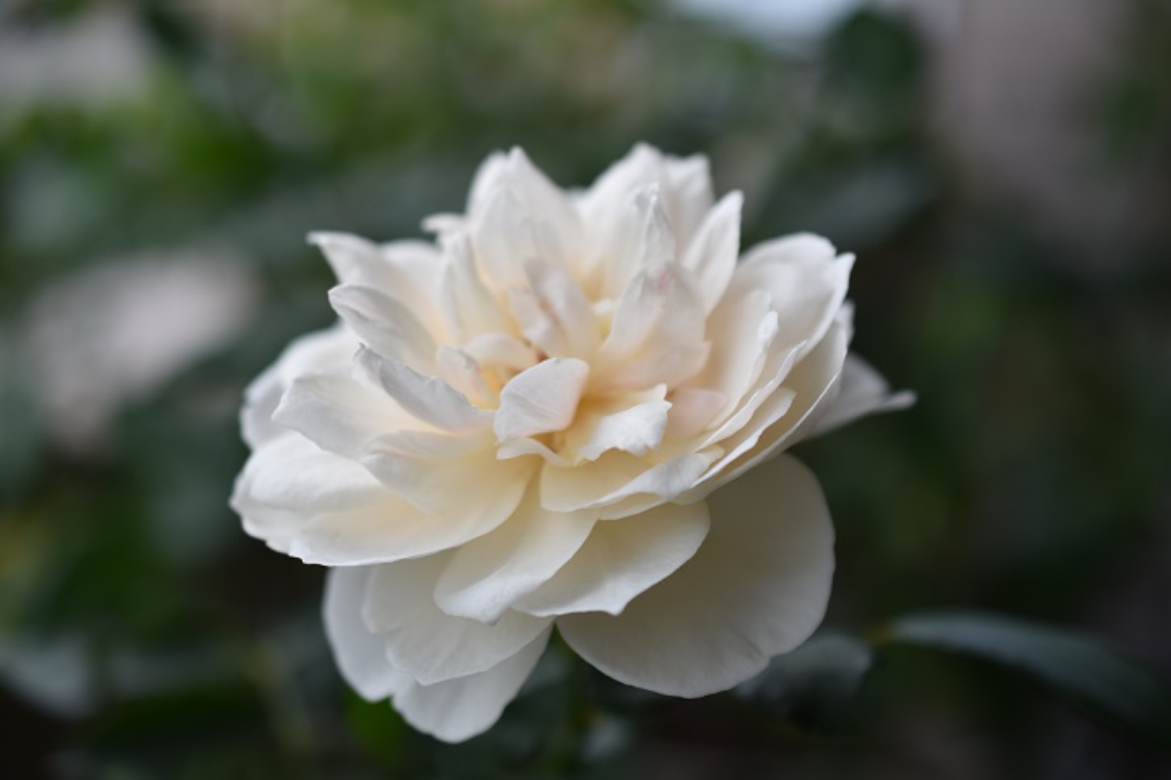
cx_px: 586
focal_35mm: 60
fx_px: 1952
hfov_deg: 33.4
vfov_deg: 22.6
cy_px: 390
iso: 125
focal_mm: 40
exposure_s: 1/100
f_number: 3
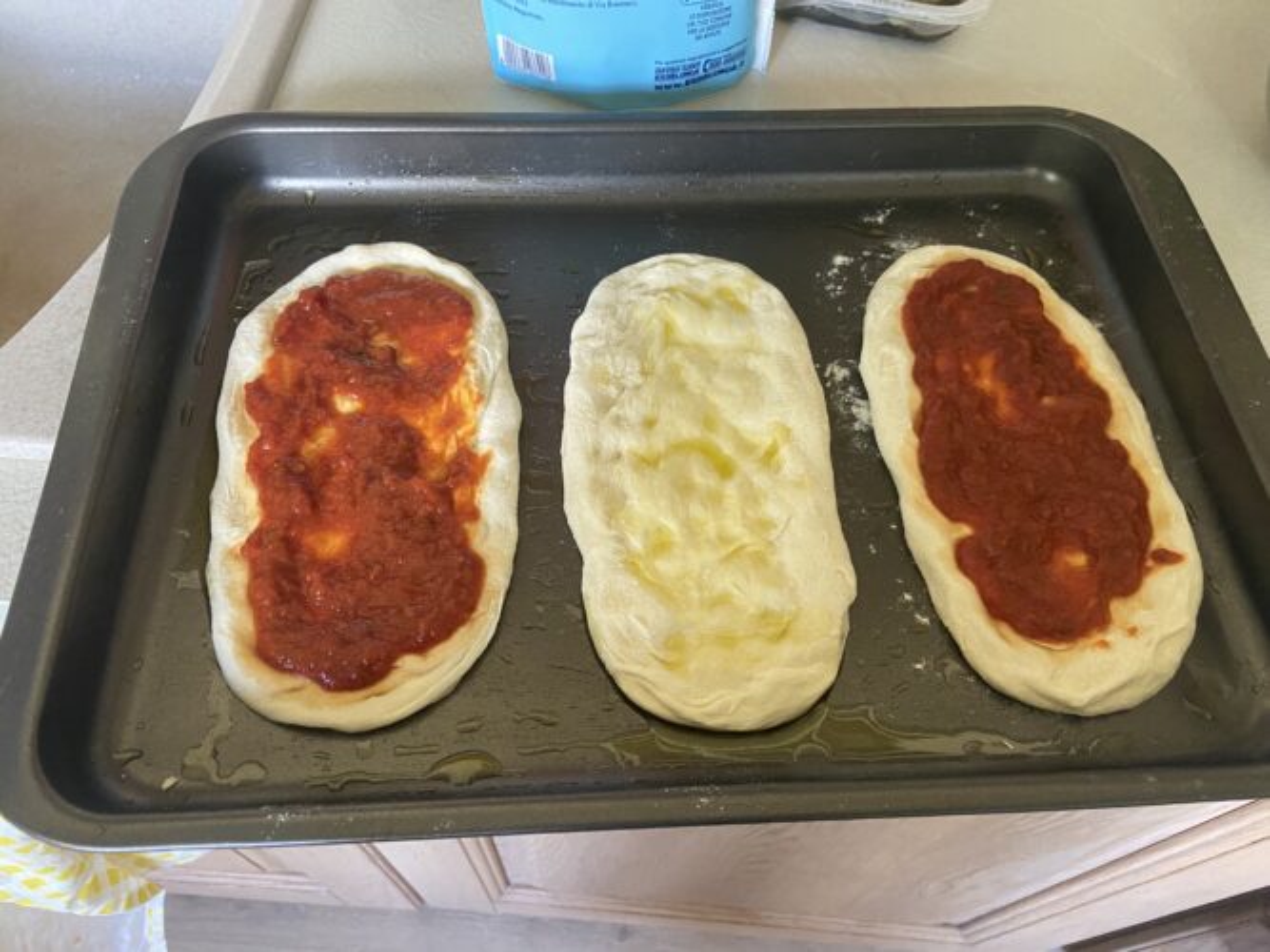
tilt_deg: -59.4
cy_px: 476
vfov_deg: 53.0
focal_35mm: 26
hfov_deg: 67.3
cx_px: 635
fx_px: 954
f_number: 1.8
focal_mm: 4.25
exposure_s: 1/50
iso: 400
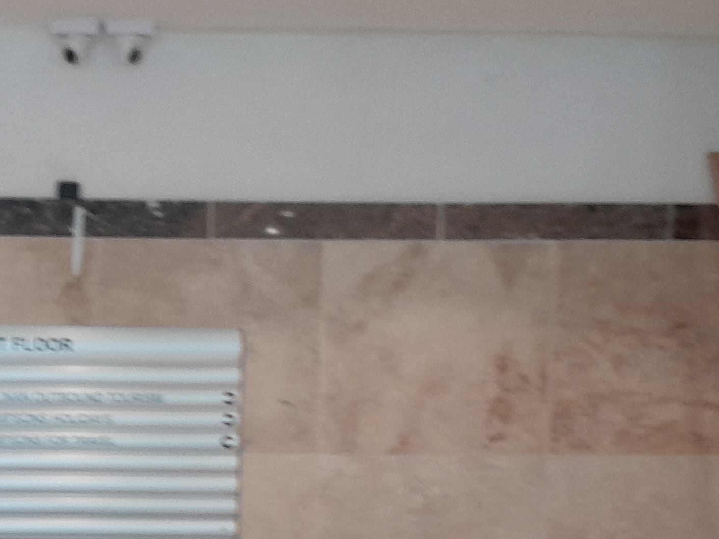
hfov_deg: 24.5
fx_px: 1620
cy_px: 511
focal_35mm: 78
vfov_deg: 18.5
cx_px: 102
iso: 320
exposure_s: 1/50
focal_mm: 4
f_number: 1.8
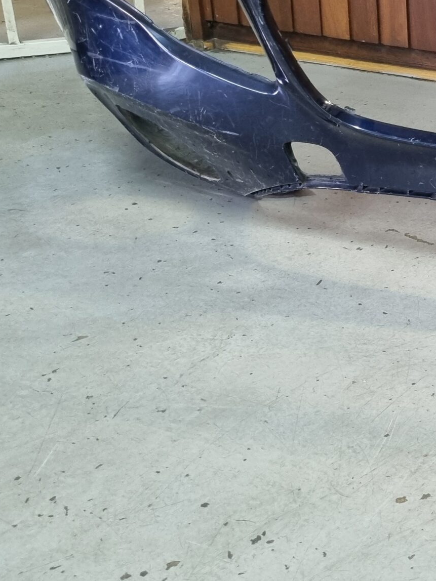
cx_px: 632
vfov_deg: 32.7
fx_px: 974
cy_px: 151
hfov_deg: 21.6
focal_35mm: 58
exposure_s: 1/50
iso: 500
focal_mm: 5.4
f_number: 1.8
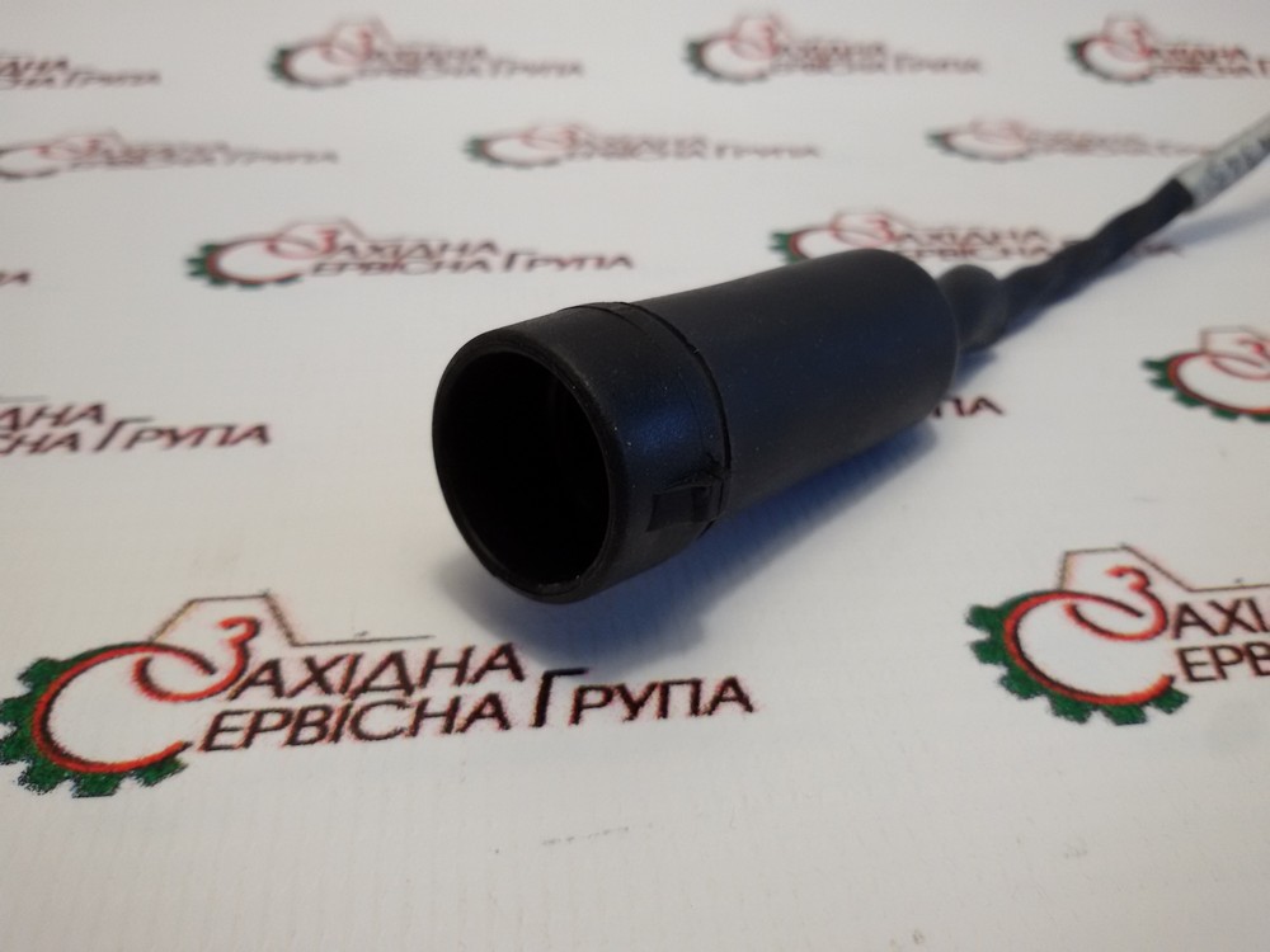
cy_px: 476
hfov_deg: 58.4
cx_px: 635
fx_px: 1137
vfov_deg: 45.4
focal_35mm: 31
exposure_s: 1/100
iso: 64
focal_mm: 2.93
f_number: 2.4
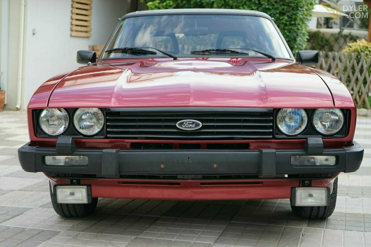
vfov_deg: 25.1
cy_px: 124
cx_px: 186
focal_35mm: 54
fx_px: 557
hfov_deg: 36.9
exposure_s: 1/125
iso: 160
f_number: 5
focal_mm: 54
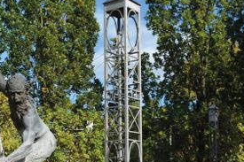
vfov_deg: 18.8
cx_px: 50
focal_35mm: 72
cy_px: 125
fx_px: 488
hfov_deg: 27.5
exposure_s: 1/250
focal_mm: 22
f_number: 8
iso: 110
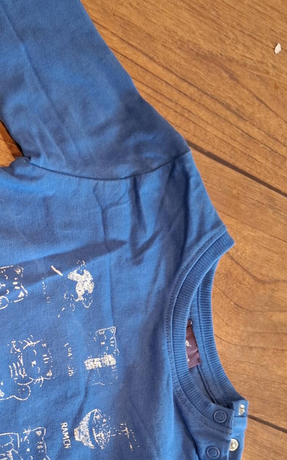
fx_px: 613
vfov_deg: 40.3
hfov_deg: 25.4
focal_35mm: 49
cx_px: 24
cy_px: 325
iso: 250
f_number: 1.8
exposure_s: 1/50
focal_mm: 5.54
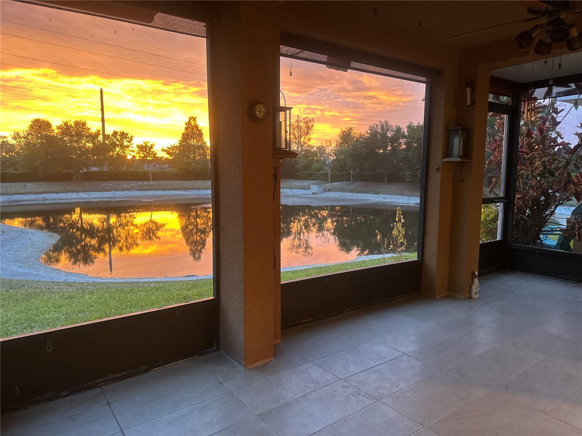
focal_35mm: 24
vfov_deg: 56.8
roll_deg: -0.4
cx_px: 291
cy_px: 218
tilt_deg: -7.4
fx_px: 404
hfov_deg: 71.6
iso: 400
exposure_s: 1/60
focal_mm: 6.86
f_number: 1.78
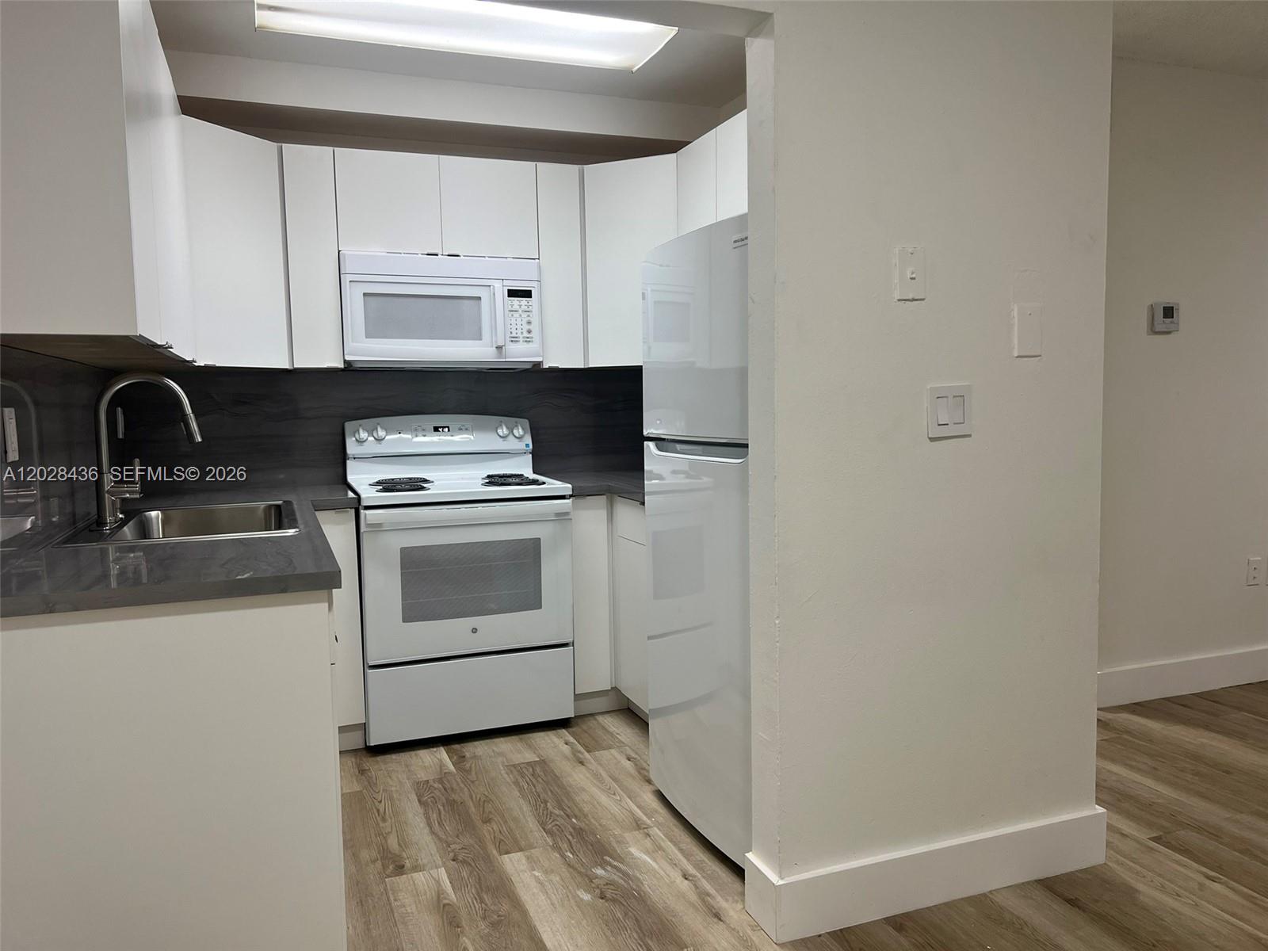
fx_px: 952
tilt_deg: -5.7
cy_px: 476
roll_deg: +0.8
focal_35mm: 26
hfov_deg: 67.3
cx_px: 634
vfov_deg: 53.1
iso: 125
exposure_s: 1/120
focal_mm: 5.7
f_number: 1.5
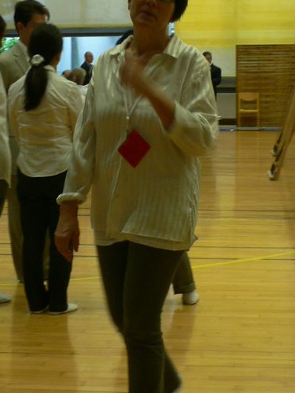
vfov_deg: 23.0
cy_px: 169
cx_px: 133
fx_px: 966
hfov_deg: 17.4
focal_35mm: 85
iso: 80
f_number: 2.8
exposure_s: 1/30
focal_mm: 6
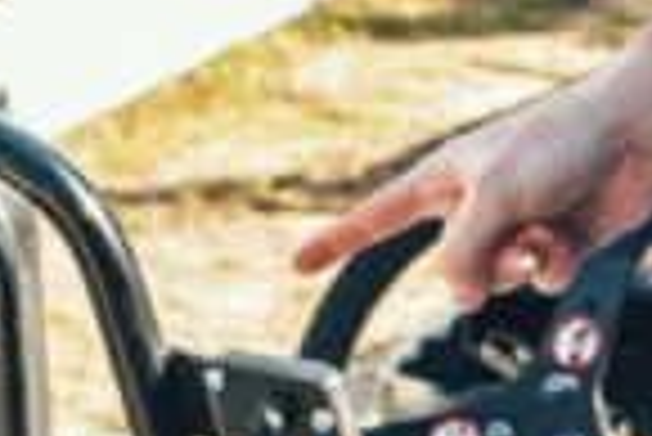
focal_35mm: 370
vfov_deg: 3.7
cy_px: -4
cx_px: 805
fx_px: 6707
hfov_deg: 5.5
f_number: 4
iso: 100
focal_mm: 31
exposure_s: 1/250
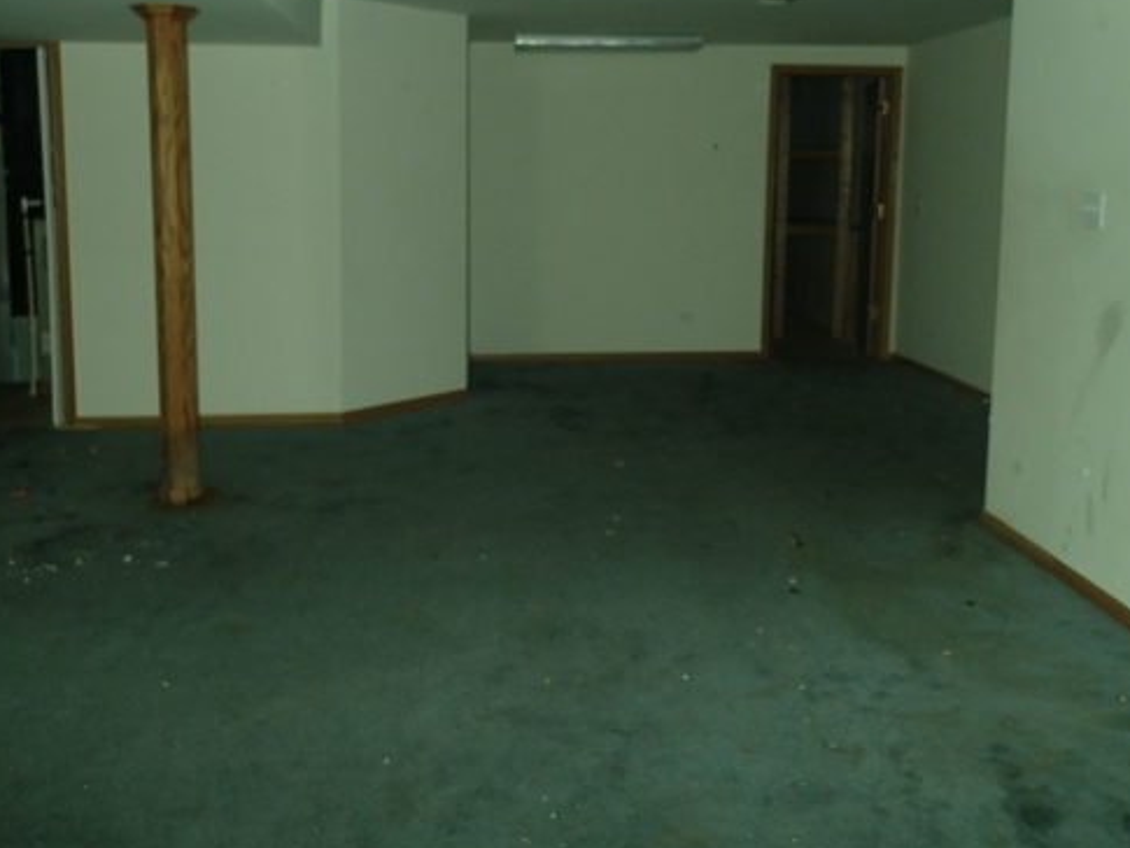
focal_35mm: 33
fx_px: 1078
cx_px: 531
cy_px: 301
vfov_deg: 42.5
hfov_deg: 55.3
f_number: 2
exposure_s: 1/30
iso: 200
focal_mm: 4.5
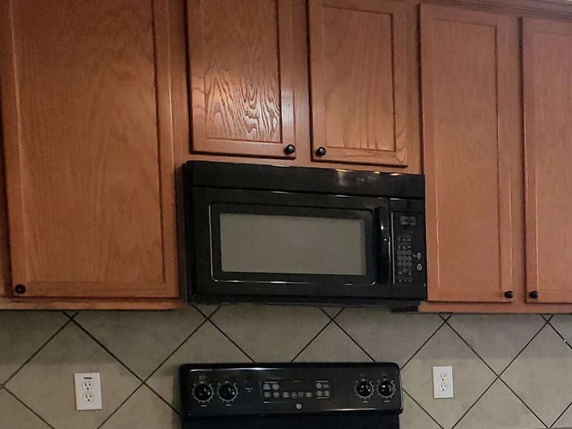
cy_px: 433
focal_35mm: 70
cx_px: 622
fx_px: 1157
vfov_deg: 20.3
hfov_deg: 25.8
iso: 100
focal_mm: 4.3
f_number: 2.4
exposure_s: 1/60
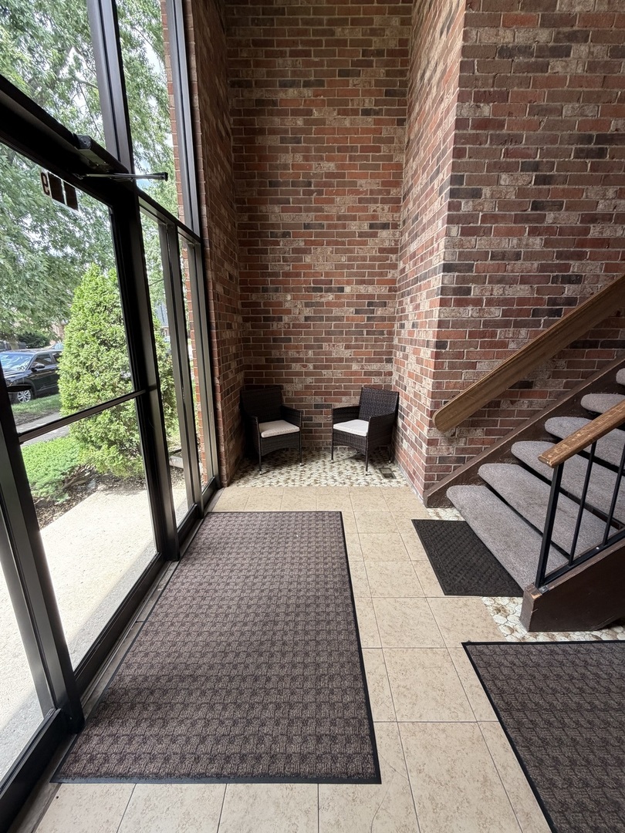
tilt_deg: -13.0
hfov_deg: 85.7
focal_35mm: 14
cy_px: 416
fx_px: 337
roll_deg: +1.3
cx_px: 312
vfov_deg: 102.1
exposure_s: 1/121
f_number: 2.2
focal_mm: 2.22
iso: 200
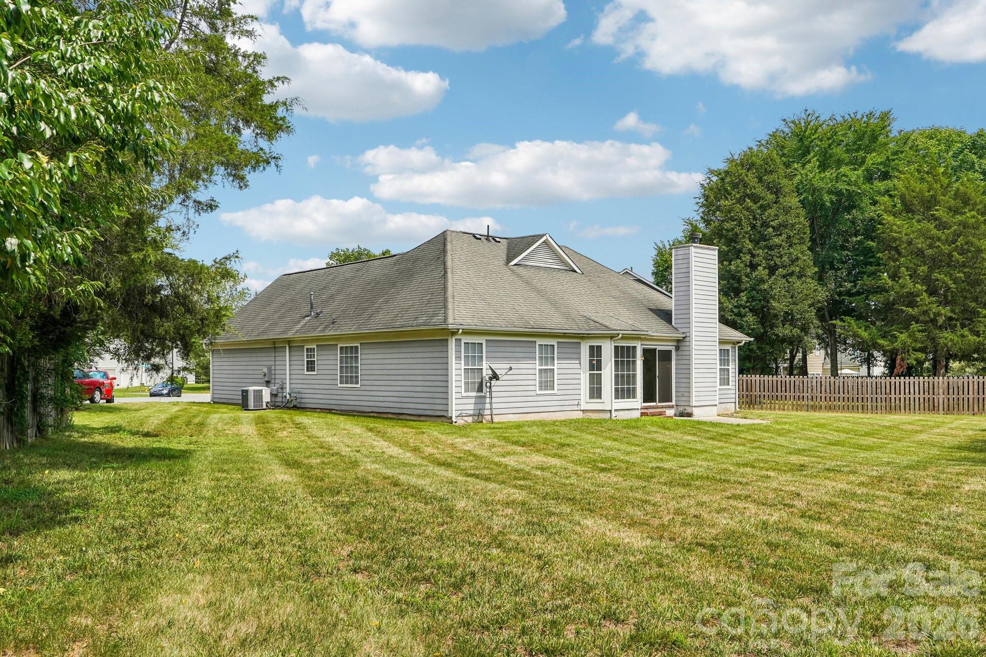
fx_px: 822
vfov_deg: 43.6
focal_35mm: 30
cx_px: 493
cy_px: 328
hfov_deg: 61.9
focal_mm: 20
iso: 100
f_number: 8
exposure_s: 1/90
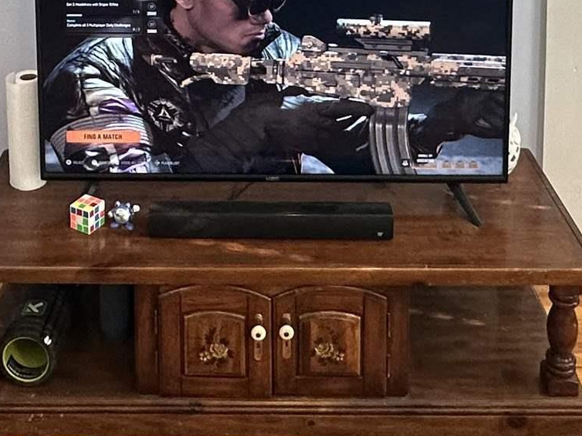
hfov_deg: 33.7
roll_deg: -0.3
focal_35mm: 57
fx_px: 958
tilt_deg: -5.1
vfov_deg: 21.6
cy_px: -214
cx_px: 227
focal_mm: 2.22
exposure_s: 1/120
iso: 160
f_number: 2.2
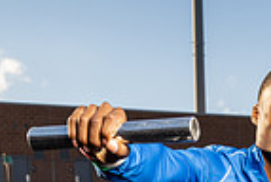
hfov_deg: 17.9
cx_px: 229
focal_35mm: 113
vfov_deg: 10.7
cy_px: 411
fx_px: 852
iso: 200
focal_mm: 36
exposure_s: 1/250
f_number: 7.1
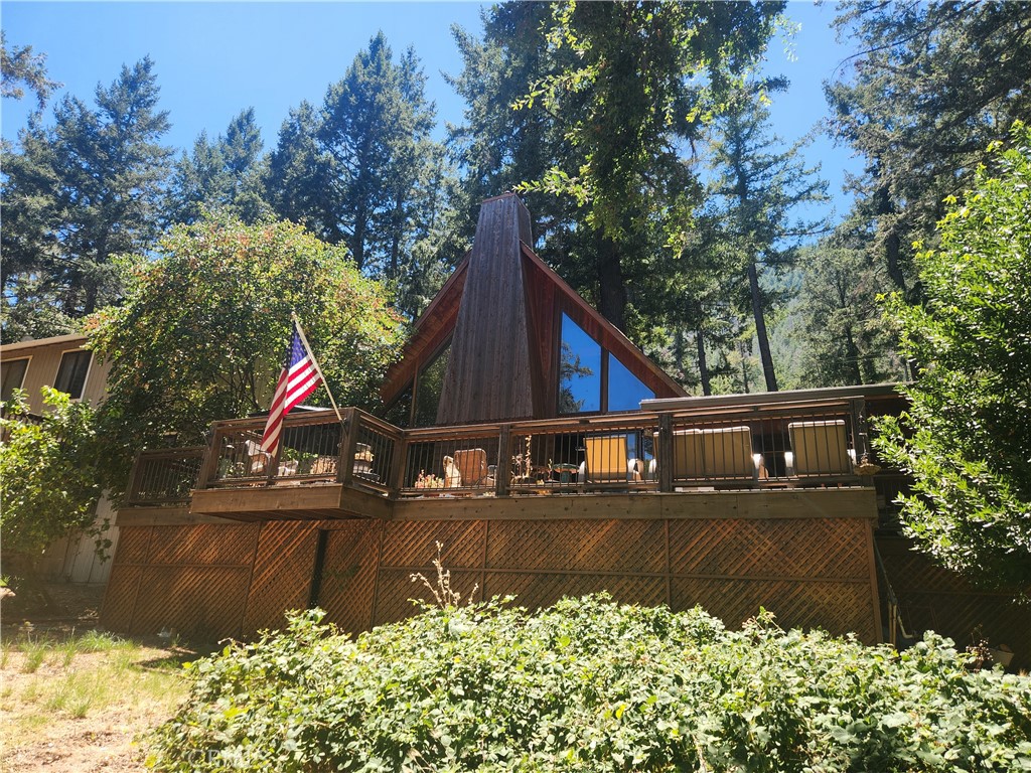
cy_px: 386
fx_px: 685
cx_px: 516
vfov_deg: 58.9
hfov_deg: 73.9
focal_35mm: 23
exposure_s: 1/377
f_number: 1.8
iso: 20
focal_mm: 5.4
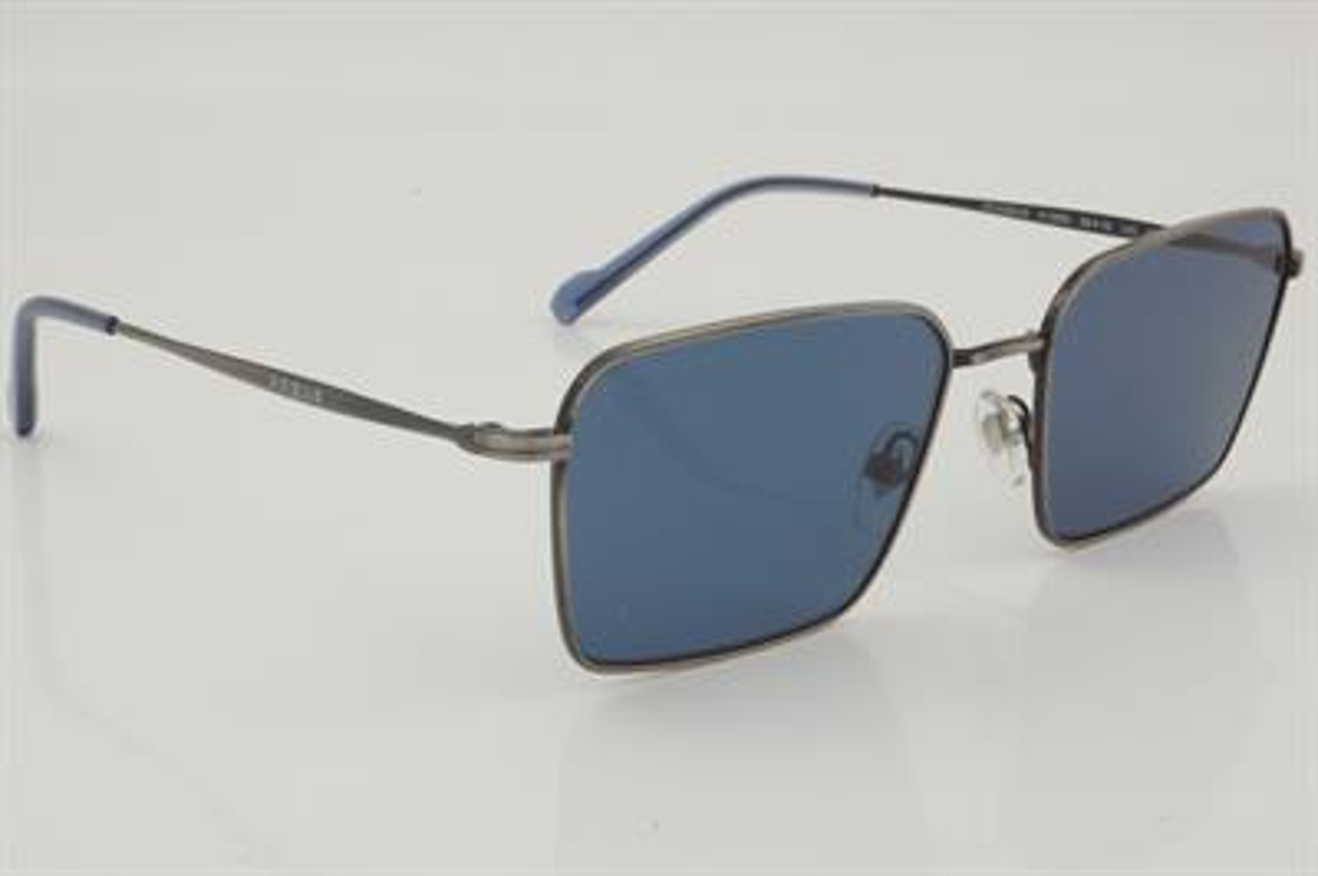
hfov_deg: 27.0
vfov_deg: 18.2
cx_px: 659
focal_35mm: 75
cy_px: 438
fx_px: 2744
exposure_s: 1/3
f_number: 32
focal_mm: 50
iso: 100
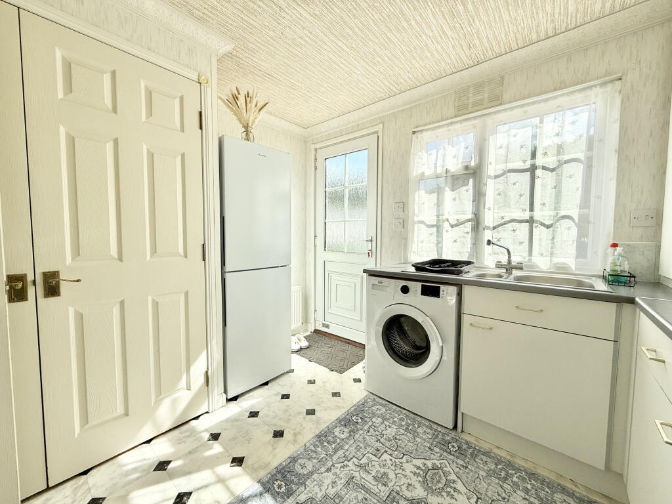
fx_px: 272
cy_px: 252
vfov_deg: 85.7
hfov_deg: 102.1
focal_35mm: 14
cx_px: 336
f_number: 2.2
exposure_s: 1/1017
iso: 50
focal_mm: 2.22
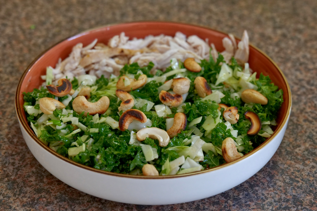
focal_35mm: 60
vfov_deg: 22.6
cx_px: 158
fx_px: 528
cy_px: 106
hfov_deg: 33.4
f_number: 7.1
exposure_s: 1/60
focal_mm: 60
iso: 5000
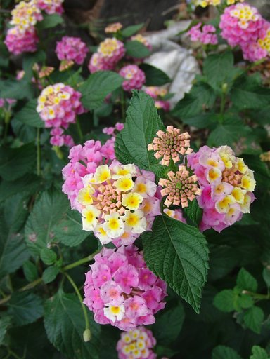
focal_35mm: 37
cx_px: 135
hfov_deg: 38.7
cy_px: 180
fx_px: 385
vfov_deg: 50.1
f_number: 3.6
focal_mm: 6.42
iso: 100
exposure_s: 1/250
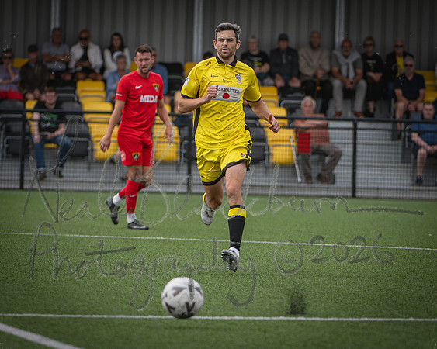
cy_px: 174
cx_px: 218
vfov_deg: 4.6
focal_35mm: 338
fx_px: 4370
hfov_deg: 5.7
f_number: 4
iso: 400
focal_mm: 200
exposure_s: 1/1600
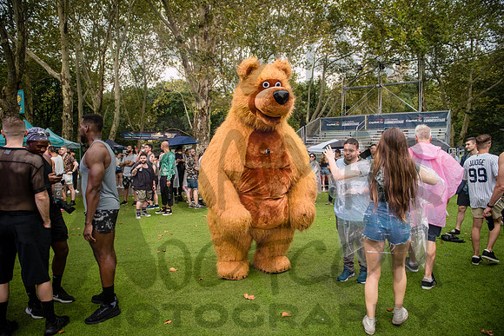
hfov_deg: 73.7
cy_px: 168
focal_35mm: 24
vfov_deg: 53.2
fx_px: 336
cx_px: 252
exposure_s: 1/1000
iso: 2000
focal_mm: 24
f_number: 3.2
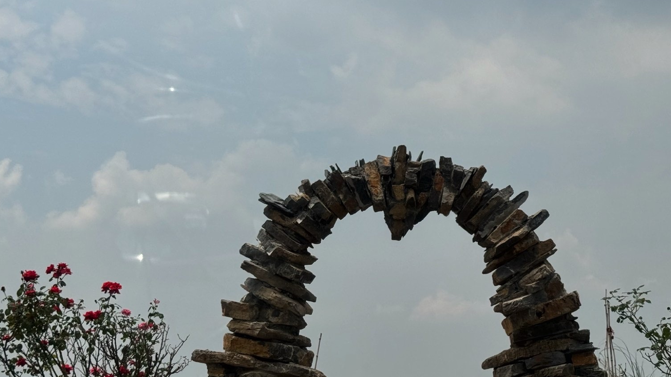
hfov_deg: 29.7
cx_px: 364
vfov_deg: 16.9
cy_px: 283
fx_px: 1263
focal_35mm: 71
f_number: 1.78
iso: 64
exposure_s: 1/5848
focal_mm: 6.76
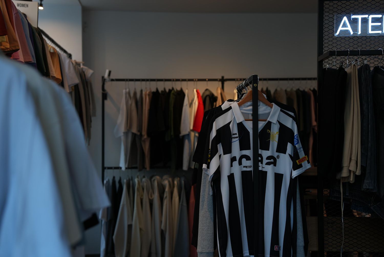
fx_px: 534
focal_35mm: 50
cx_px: 192
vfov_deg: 27.0
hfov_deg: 39.6
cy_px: 128
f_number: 2.8
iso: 100
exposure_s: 1/50
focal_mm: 50
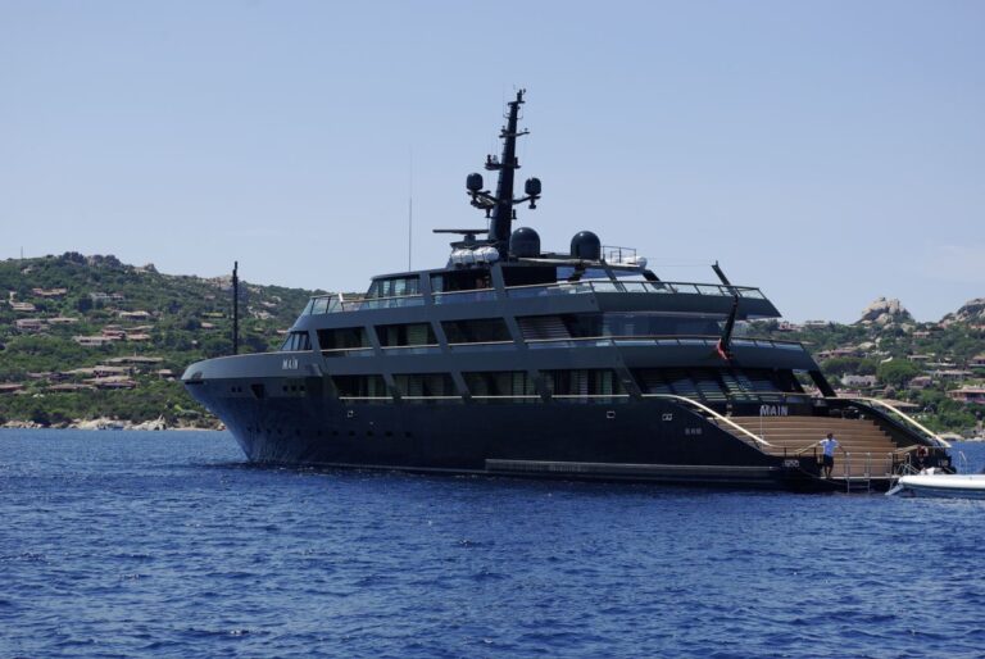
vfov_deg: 16.6
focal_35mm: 82
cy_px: 330
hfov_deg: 24.6
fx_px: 2260
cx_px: 492
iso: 100
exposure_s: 1/180
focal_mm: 55
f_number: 9.5
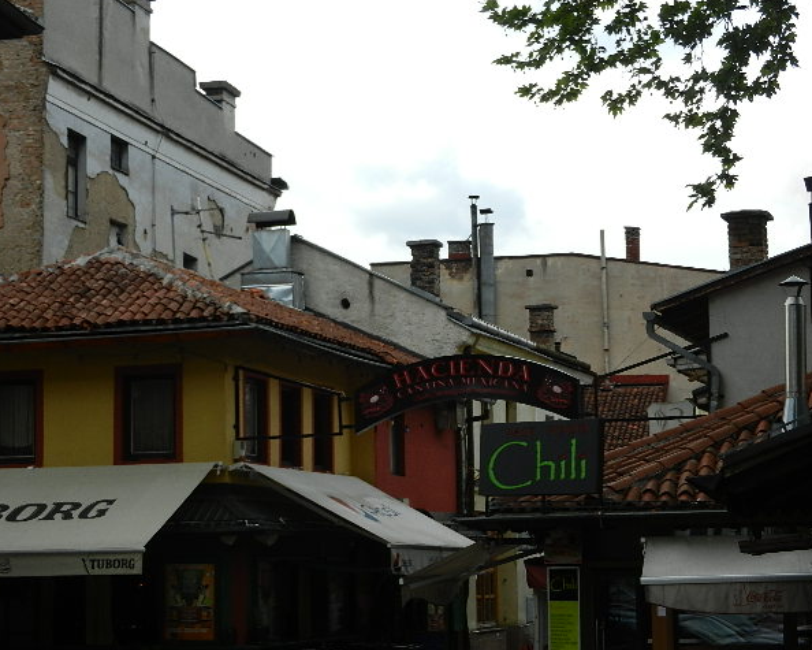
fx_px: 1970
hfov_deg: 23.3
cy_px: 323
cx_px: 425
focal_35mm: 82
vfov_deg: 18.7
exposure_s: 1/400
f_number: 4.8
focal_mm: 14.1
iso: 160
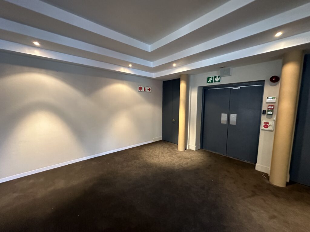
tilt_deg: -5.0
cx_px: 155
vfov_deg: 85.7
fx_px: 125
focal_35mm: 14
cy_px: 116
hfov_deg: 102.1
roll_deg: -0.6
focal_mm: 2.22
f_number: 2.2
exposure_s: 1/50
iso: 800
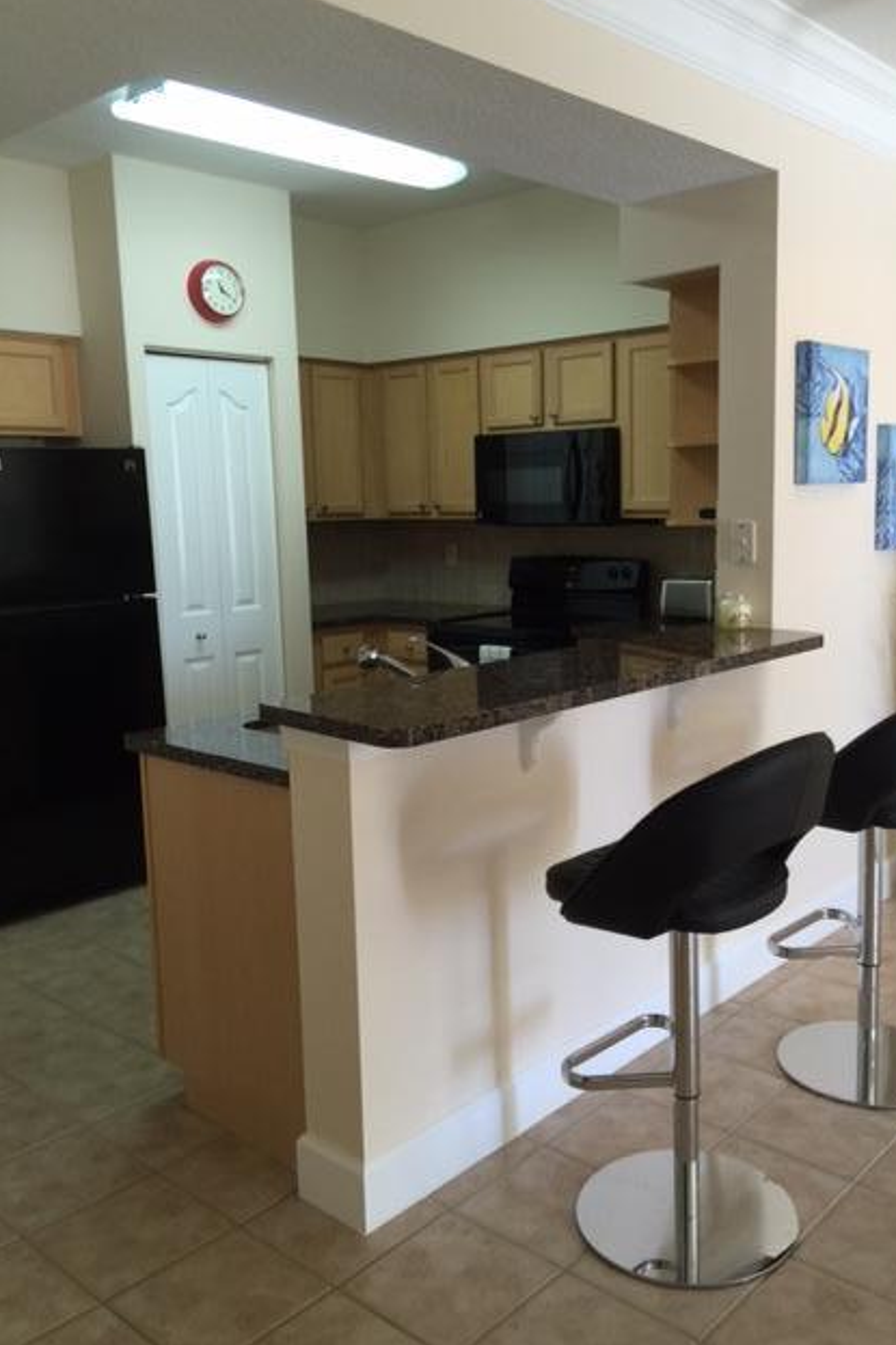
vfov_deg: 60.3
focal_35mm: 31
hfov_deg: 42.2
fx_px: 1158
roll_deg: -0.3
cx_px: 512
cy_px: 656
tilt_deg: -5.5
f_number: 2.2
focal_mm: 4.15
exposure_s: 1/30
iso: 40
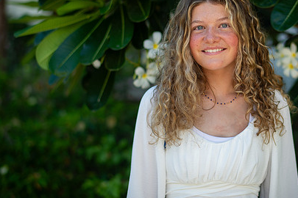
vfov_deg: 16.4
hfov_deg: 24.4
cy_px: 80
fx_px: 687
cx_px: 193
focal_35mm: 83
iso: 125
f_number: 2
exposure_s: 1/250
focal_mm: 58
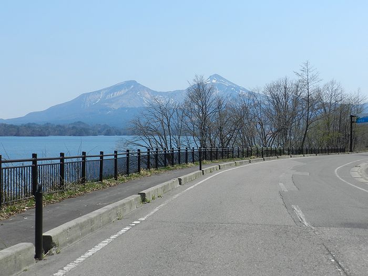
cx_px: 184
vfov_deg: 27.5
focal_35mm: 53
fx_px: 563
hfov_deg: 36.2
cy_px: 138
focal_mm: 9.4
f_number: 5
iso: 160
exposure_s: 1/1000
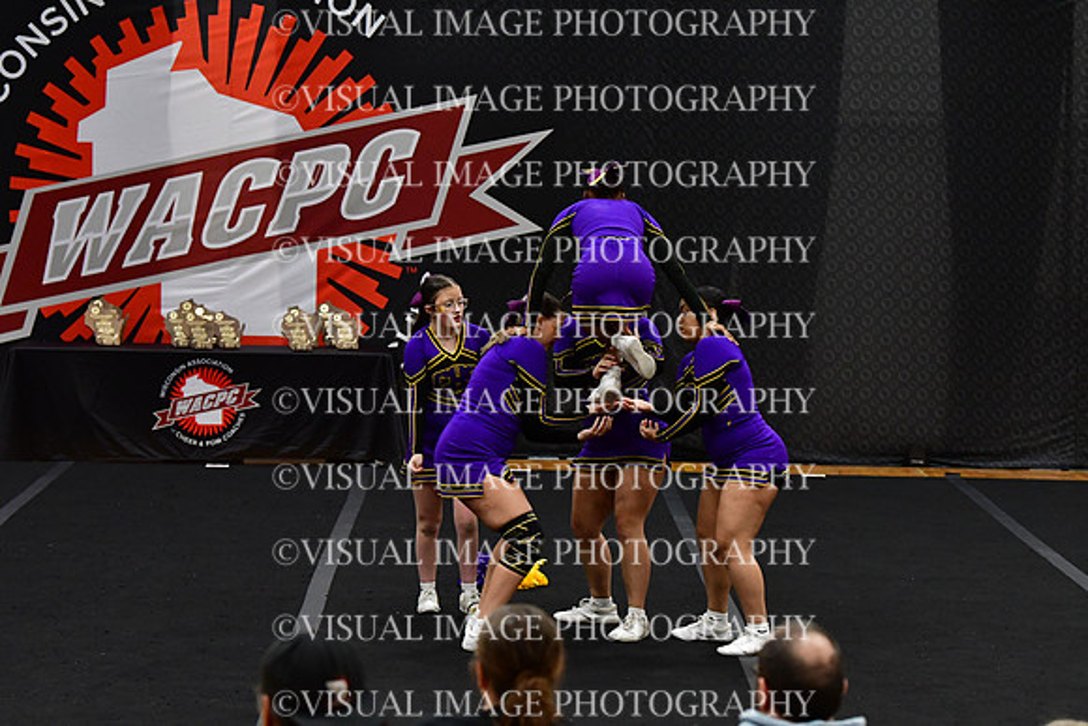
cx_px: 544
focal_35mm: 129
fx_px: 3899
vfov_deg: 10.6
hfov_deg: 15.9
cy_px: 363
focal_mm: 86
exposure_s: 1/500
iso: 4000
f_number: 4
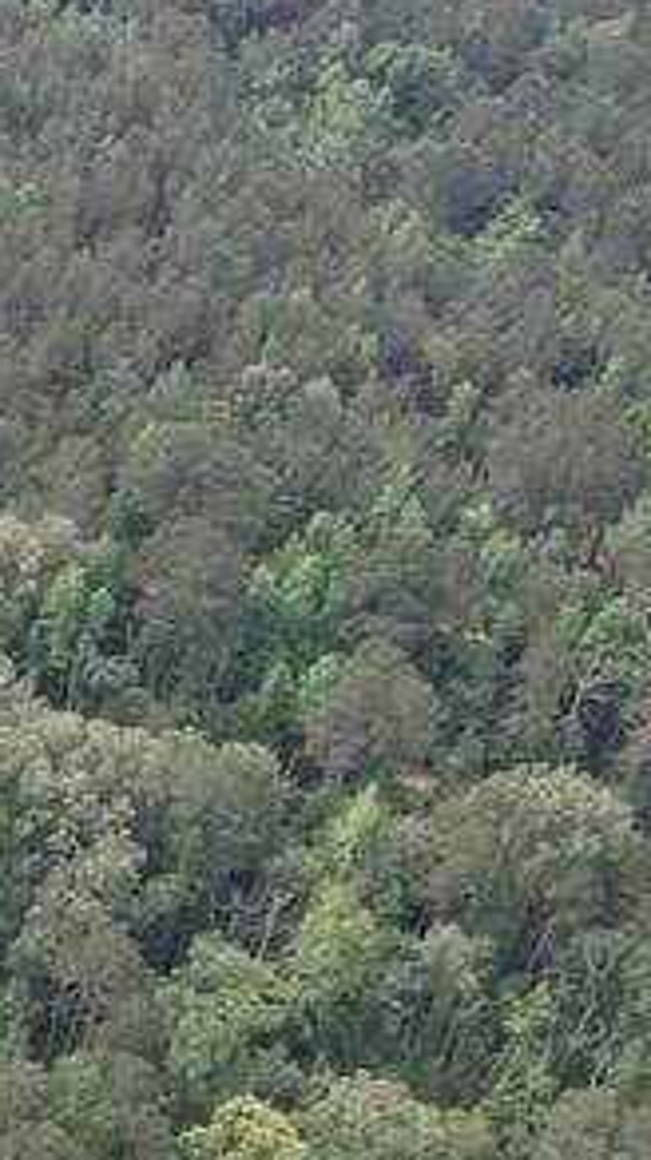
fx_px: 3103
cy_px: 1102
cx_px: -969
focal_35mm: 101
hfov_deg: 10.2
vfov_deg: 20.6
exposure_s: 1/500
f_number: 2.8
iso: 100
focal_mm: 8.4
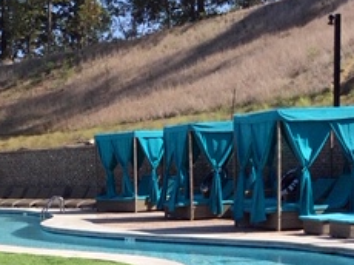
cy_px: 283
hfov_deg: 21.3
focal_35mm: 89
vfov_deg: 16.1
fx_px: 909
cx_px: 3
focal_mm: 3.3
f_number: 2.4
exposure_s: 1/1733
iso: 32
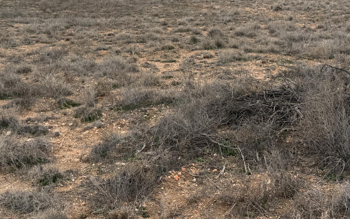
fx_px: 496
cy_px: 92
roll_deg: +0.7
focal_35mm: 52
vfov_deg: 24.8
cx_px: 221
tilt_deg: -14.5
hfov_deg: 38.6
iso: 80
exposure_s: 1/470
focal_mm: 6.76
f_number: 1.78
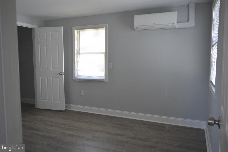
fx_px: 171
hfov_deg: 67.4
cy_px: 76
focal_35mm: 27
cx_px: 114
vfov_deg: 47.8
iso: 1250
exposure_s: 1/500
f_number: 3.5
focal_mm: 18
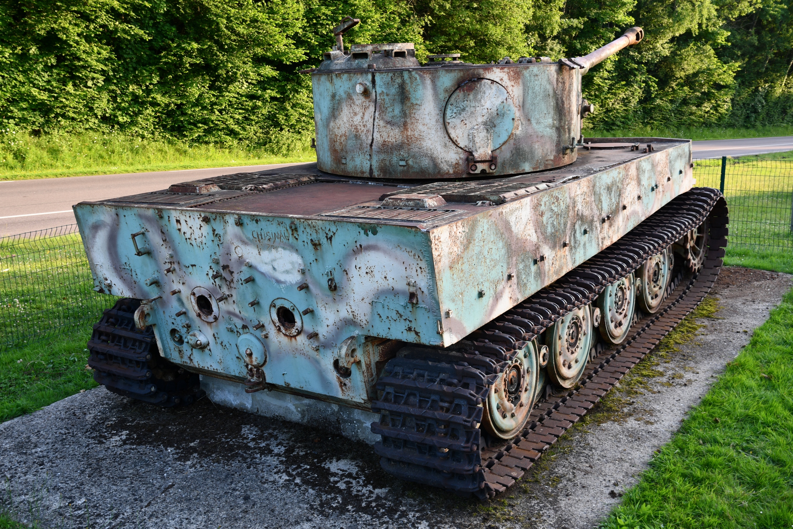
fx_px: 815
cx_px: 396
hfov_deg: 51.9
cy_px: 264
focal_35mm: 37
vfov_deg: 35.9
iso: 125
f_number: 4.5
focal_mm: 25
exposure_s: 1/80
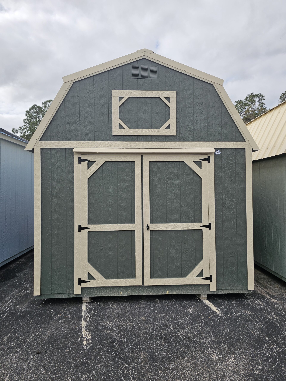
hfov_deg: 58.9
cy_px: 190
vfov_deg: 73.9
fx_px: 253
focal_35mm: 23
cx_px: 143
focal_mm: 6.3
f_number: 1.7
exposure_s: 1/730
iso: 10
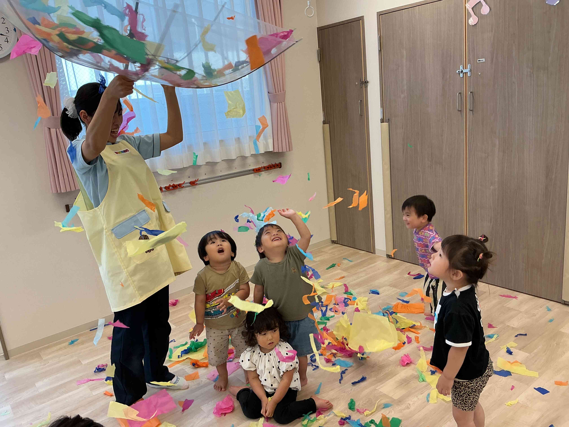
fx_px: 477
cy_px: 214
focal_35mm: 29
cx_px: 284
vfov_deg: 48.2
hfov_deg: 61.7
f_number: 1.8
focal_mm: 3
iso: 32
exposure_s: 1/100
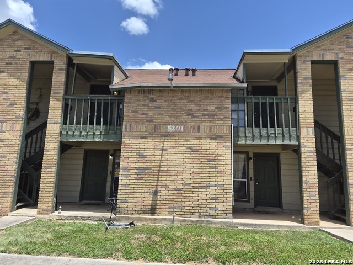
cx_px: 176
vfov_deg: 58.9
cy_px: 132
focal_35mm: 23
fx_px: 235
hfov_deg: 73.9
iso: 80
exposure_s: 1/4240
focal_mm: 5.4
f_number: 1.8
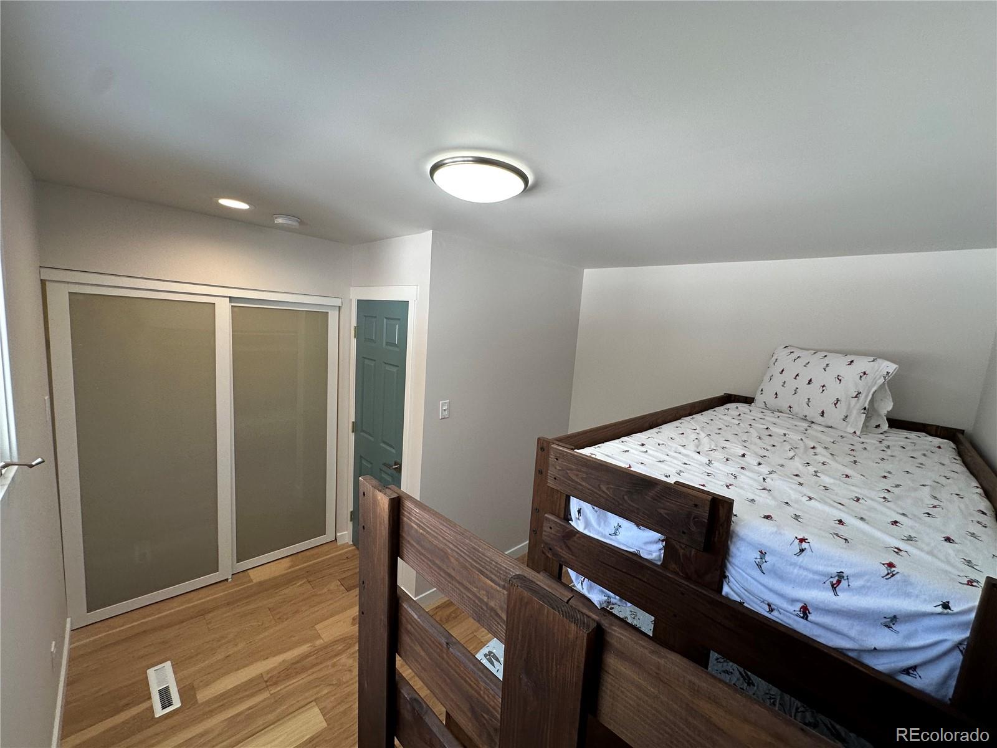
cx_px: 498
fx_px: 403
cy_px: 374
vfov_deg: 85.7
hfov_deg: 102.1
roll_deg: -4.3
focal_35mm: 14
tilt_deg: -6.5
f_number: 2.2
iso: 100
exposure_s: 1/120
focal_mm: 2.22
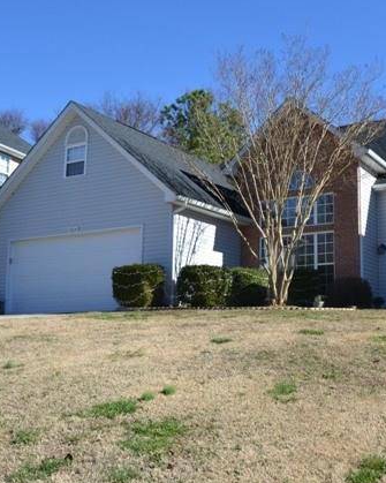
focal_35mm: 43
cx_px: 324
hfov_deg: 33.6
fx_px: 614
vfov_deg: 42.9
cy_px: 244
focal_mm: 20
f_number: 7.1
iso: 100
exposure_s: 1/200
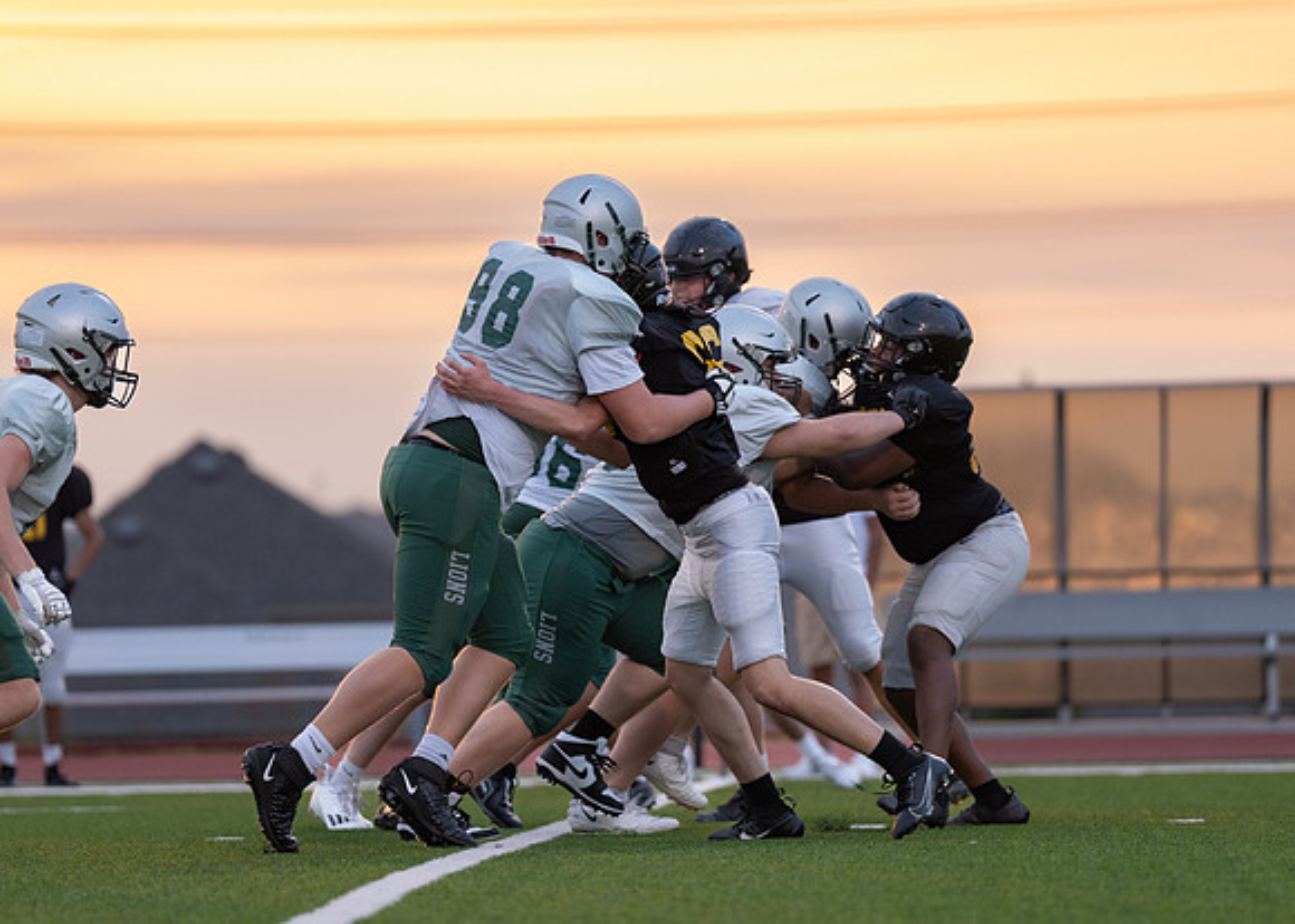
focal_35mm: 290
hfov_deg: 6.9
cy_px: 468
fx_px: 10673
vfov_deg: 5.0
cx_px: 685
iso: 1250
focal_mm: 200
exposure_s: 1/1250
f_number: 2.8
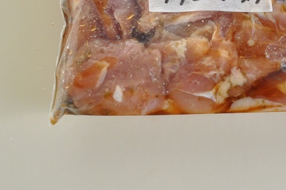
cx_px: 209
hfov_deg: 26.1
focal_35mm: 77
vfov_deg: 17.3
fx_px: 611
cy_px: 0
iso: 1600
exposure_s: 1/30
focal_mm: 25
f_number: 4
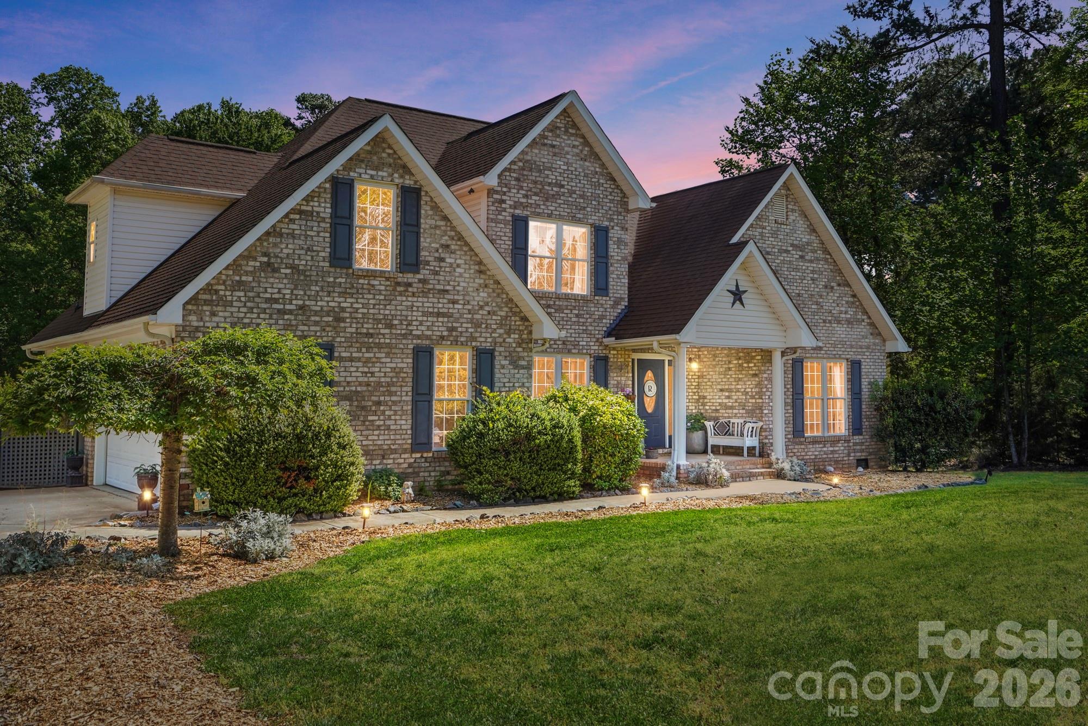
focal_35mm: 31
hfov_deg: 60.3
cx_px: 544
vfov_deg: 42.3
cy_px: 363
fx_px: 937
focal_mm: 31
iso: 640
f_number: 10
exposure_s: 1/400
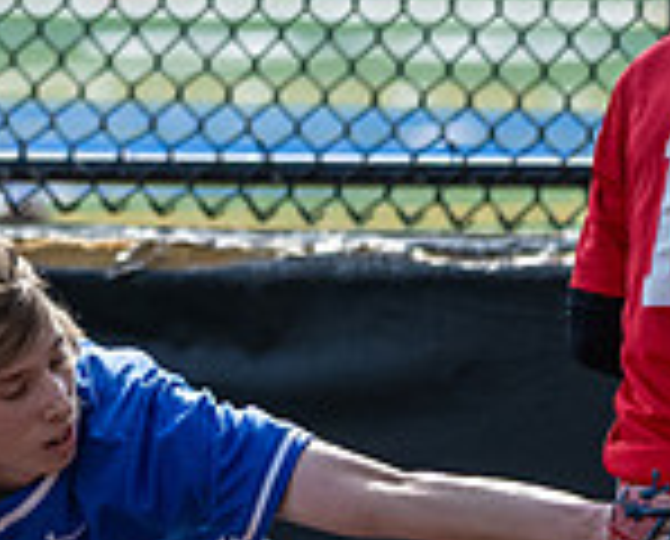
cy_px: 690
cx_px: -155
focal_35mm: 903
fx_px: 17953
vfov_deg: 1.7
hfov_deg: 2.1
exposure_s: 1/2000
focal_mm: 180
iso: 1100
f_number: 5.3
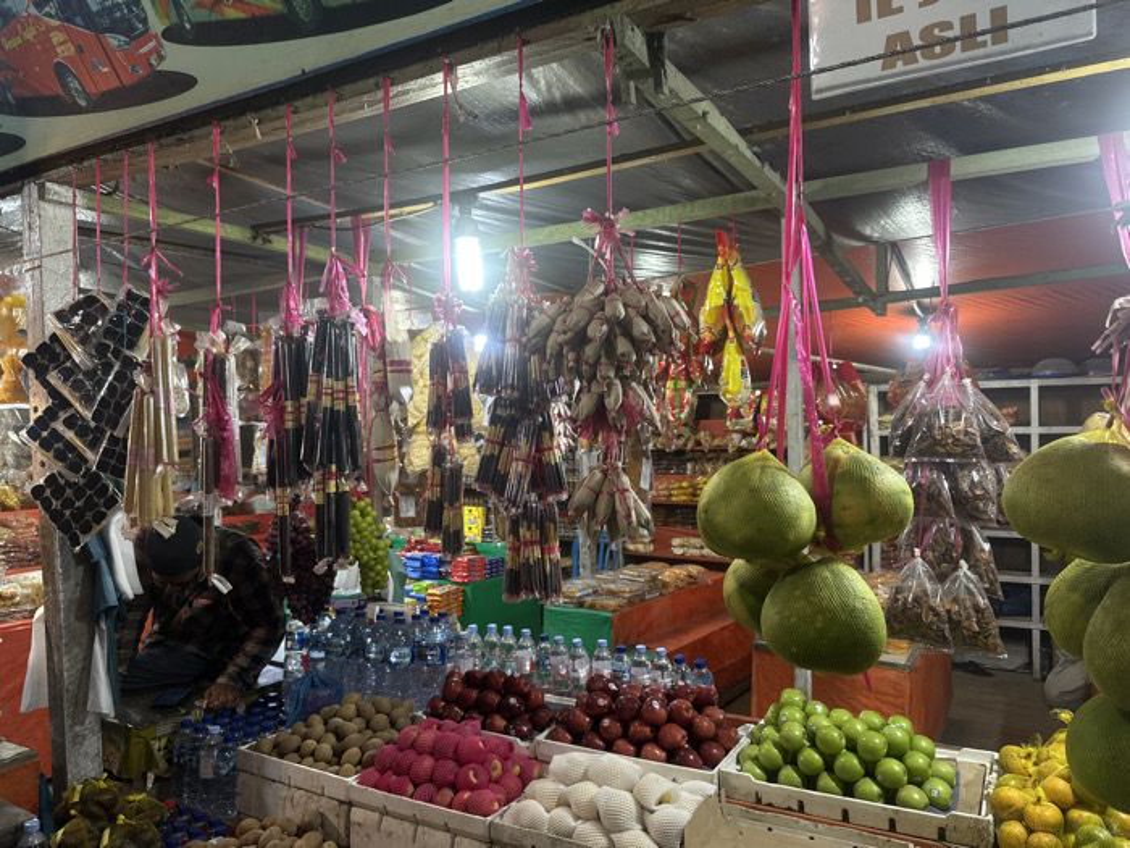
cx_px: 565
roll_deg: +0.4
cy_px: 424
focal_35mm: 24
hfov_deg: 71.6
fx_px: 783
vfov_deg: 56.8
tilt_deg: +0.8
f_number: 1.78
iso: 125
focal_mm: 6.86
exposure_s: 1/50
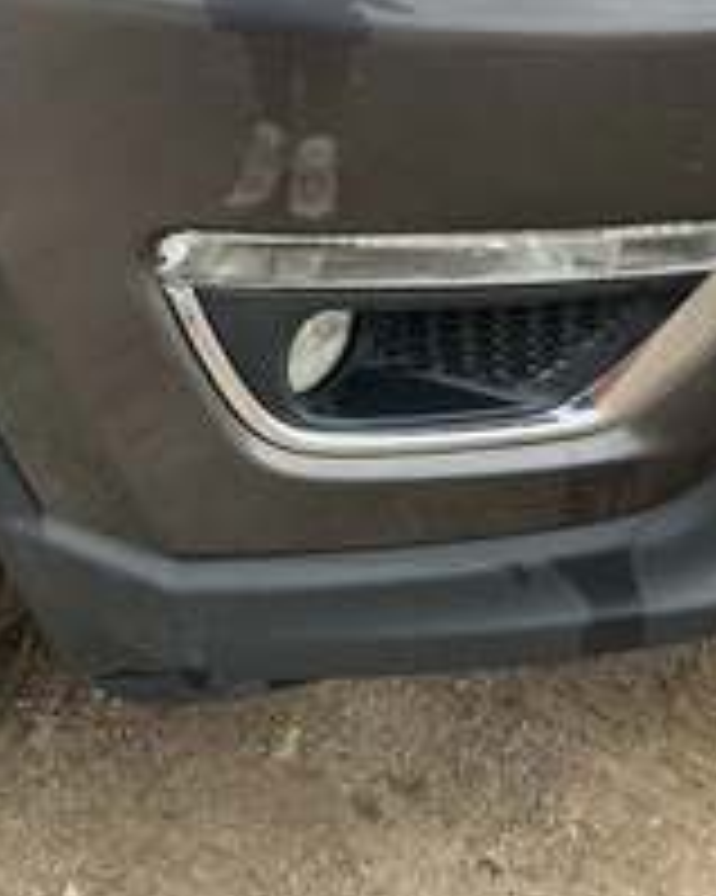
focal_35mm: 55
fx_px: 1458
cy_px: 275
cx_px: 342
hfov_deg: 27.6
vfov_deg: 33.8
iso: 64
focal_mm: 3
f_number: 1.8
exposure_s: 1/83
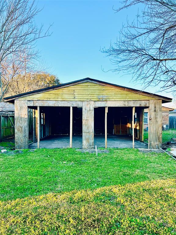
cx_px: 88
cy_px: 118
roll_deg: +0.2
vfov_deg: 67.3
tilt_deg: +3.0
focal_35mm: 26
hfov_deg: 53.1
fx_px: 176
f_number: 1.5
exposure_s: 1/723
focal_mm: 5.7
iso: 50
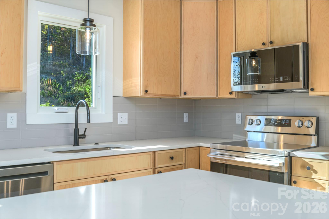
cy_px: 110
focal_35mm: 35
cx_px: 164
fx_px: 320
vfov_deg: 37.8
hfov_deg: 54.4
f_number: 8
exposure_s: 1/200
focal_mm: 35
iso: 320
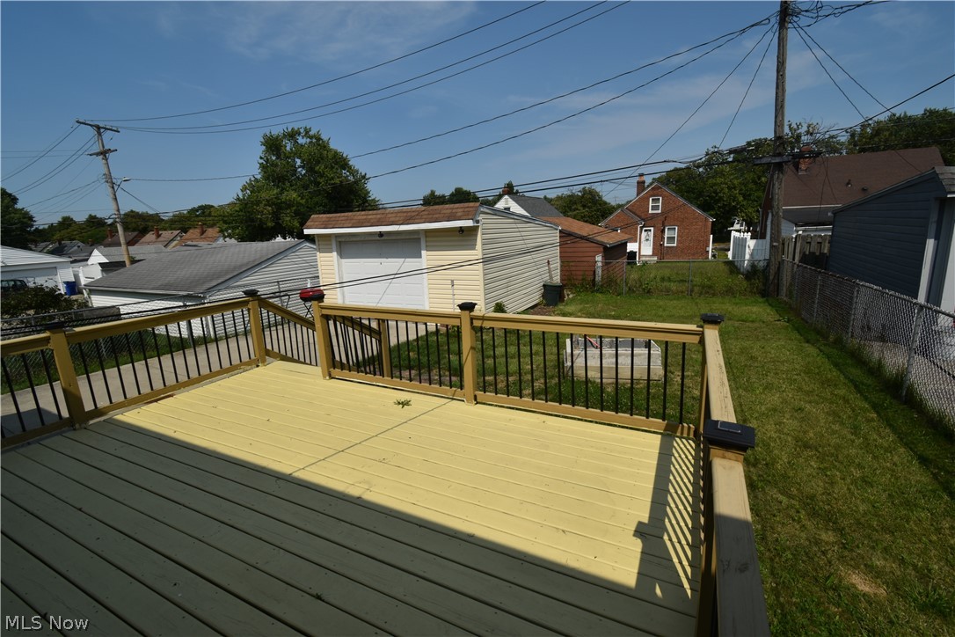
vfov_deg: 77.3
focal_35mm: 15
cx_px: 478
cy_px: 318
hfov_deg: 100.4
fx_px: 398
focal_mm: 10
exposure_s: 1/200
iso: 100
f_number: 16
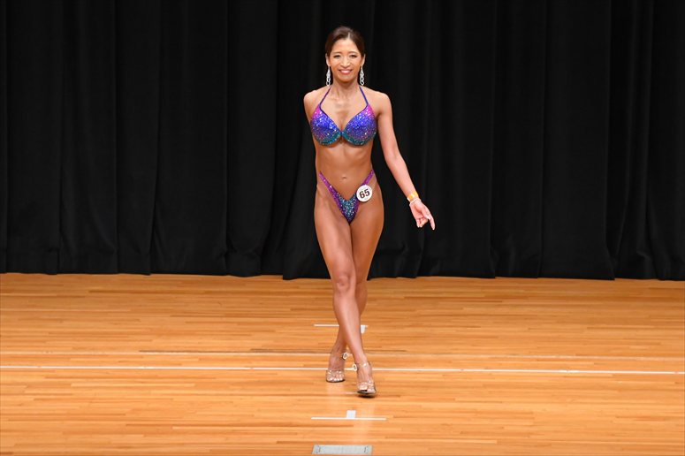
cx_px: 342
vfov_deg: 5.1
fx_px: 5135
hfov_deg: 7.6
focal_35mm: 270
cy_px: 228
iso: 4000
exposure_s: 1/400
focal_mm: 180
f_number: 5.6
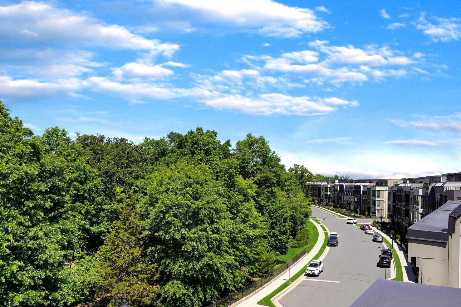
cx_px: 280
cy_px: 180
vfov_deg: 47.7
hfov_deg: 66.6
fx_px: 346
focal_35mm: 27
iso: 100
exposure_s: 1/160
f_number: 10
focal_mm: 17
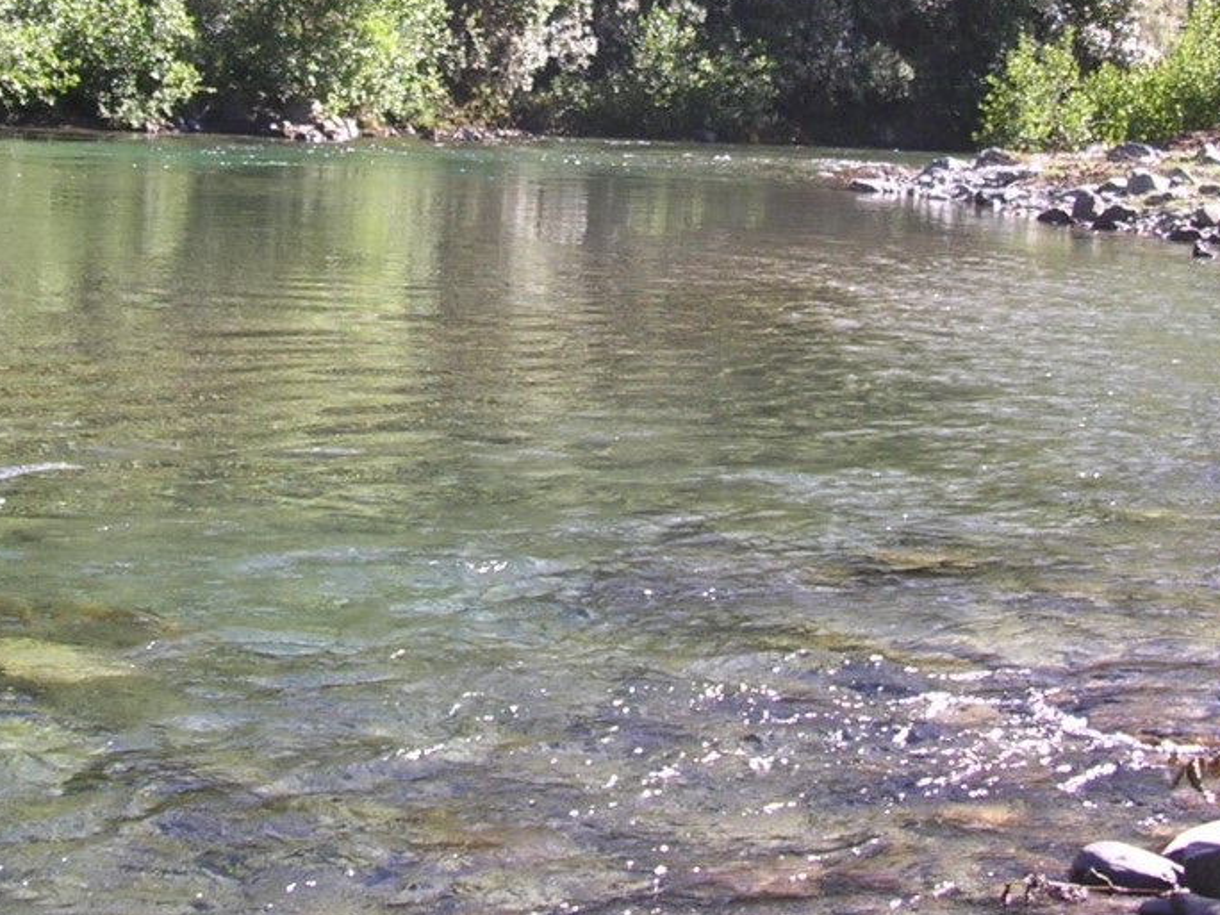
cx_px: 532
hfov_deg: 24.4
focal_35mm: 80
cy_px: 82
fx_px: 2820
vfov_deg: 18.1
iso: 100
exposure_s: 1/236
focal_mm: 5.8
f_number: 2.8
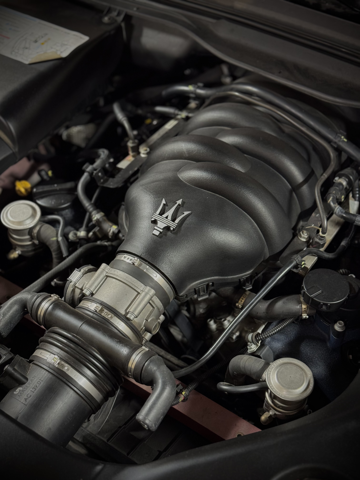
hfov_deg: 30.3
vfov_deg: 39.7
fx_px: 666
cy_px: 240
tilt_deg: -46.8
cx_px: 180
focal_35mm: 48
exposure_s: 1/40
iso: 320
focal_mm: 6.76
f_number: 1.78
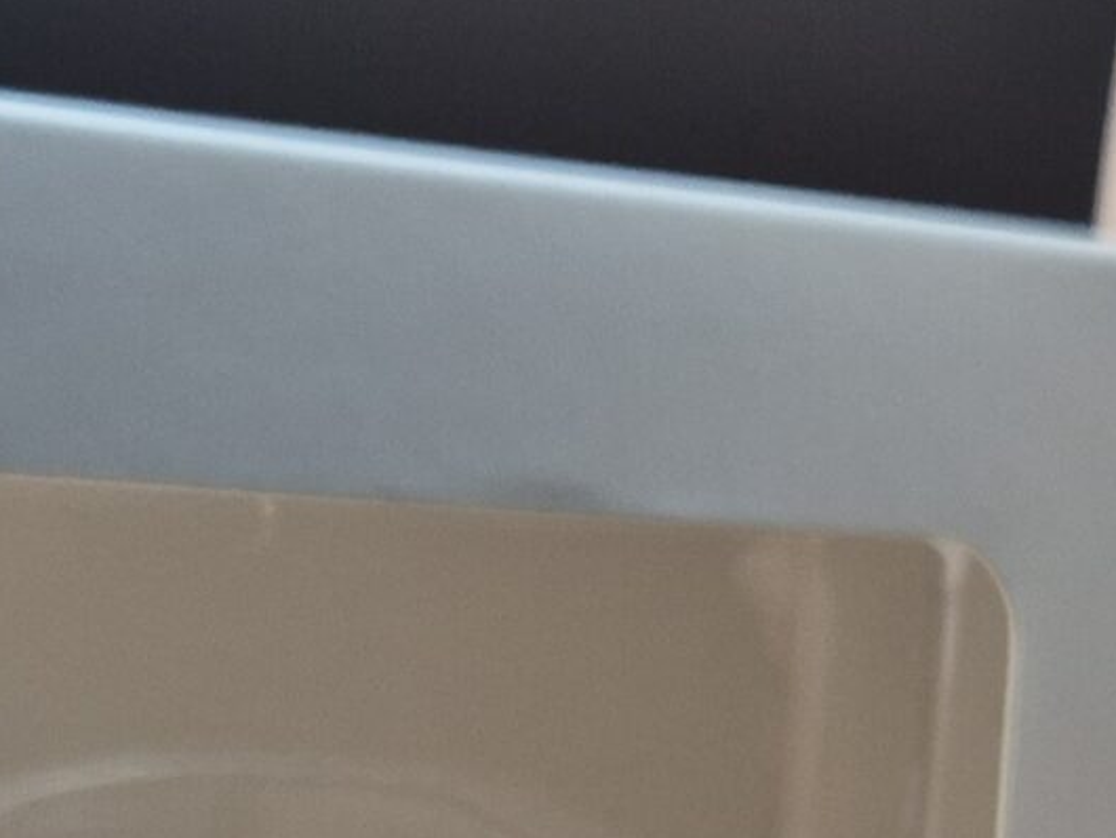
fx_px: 3580
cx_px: 855
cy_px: 1366
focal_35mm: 111
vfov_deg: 12.5
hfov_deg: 17.6
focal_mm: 5.4
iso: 100
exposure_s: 1/180
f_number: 1.8
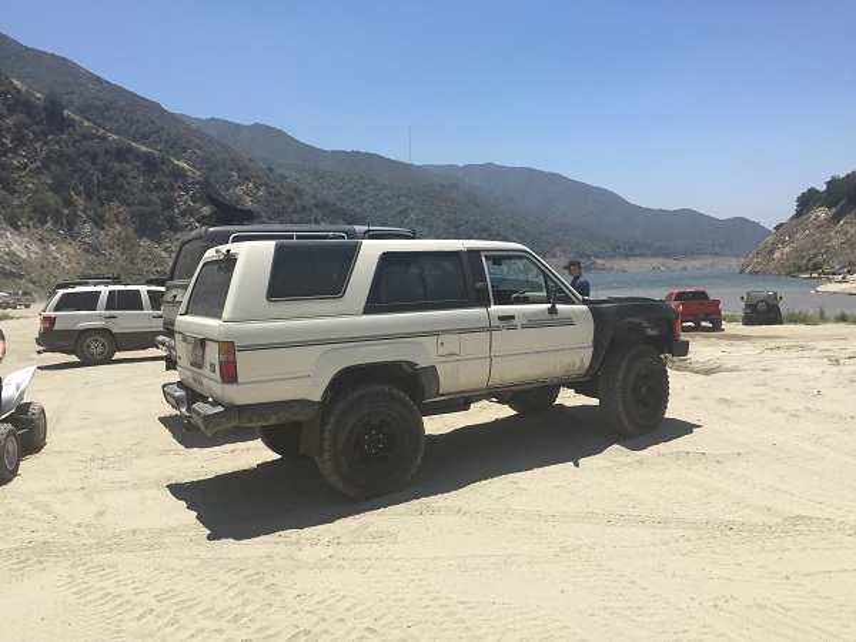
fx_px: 717
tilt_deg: -3.5
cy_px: 321
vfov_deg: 48.2
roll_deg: +1.2
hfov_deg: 61.7
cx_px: 428
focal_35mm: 29
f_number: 2.2
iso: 32
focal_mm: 4.15
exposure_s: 1/2083
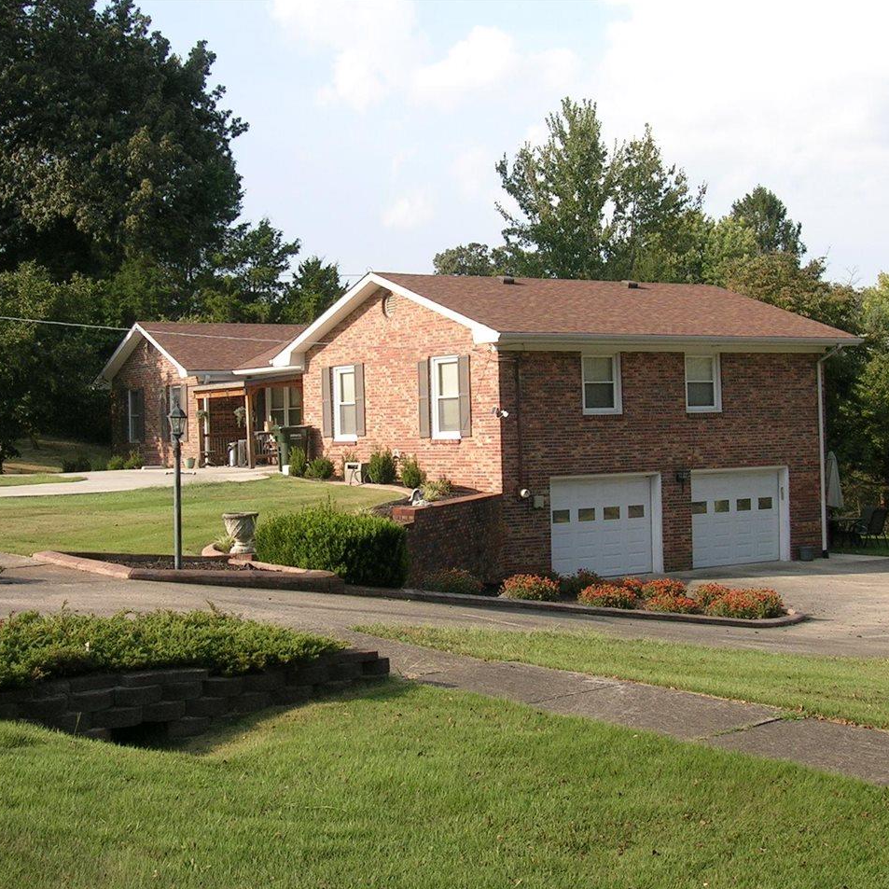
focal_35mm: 57
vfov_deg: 30.0
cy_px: 443
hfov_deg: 30.0
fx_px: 1656
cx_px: 404
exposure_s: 1/194
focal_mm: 7.3
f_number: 5.3
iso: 50
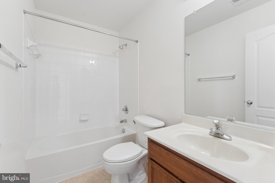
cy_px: 92
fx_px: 117
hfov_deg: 99.3
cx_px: 138
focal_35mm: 15
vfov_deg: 76.2
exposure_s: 1/60
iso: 1250
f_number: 7.1
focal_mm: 15.3
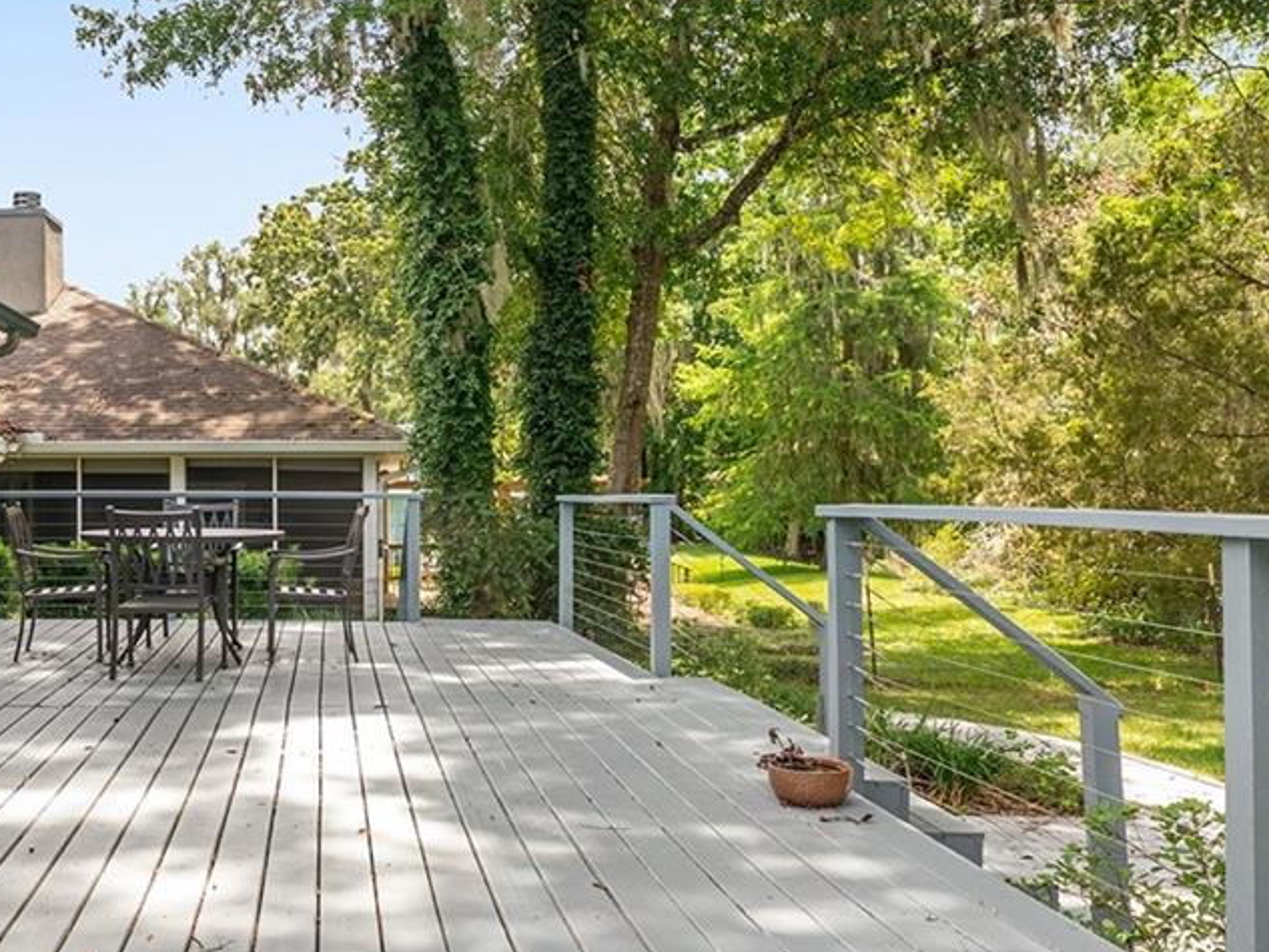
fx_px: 1247
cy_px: 463
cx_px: 295
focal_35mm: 34
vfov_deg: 41.8
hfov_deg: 51.3
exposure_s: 1/160
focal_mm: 14
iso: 500
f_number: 8
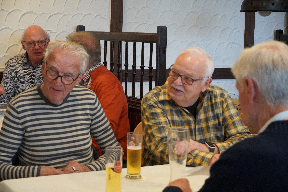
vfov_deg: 18.2
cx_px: 144
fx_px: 600
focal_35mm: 75
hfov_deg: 27.0
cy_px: 96
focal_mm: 50
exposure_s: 1/125
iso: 6400
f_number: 5
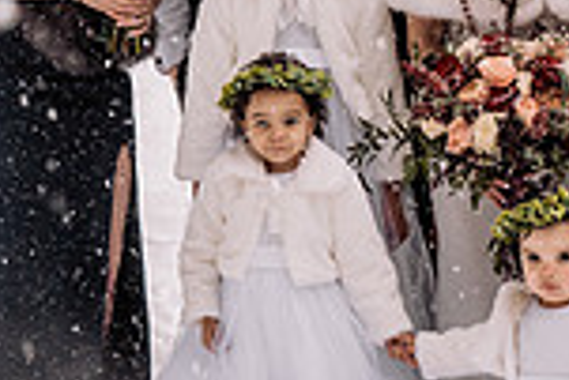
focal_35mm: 137
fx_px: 2167
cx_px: 577
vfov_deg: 10.0
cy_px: -2
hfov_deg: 14.7
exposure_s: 1/250
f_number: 5
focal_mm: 35
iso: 1250
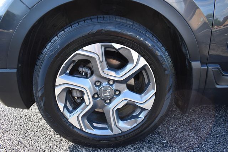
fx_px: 171
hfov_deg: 67.4
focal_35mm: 27
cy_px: 76
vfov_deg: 48.0
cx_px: 114
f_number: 4.5
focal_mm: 18
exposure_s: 1/250
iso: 400
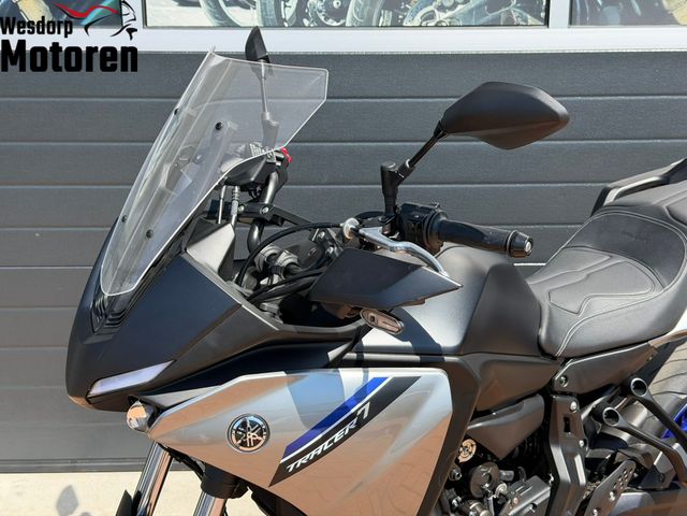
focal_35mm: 48
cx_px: 344
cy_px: 258
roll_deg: -1.2
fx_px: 953
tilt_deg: -20.1
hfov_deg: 39.7
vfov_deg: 30.3
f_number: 1.78
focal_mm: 6.76
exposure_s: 1/2342
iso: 100
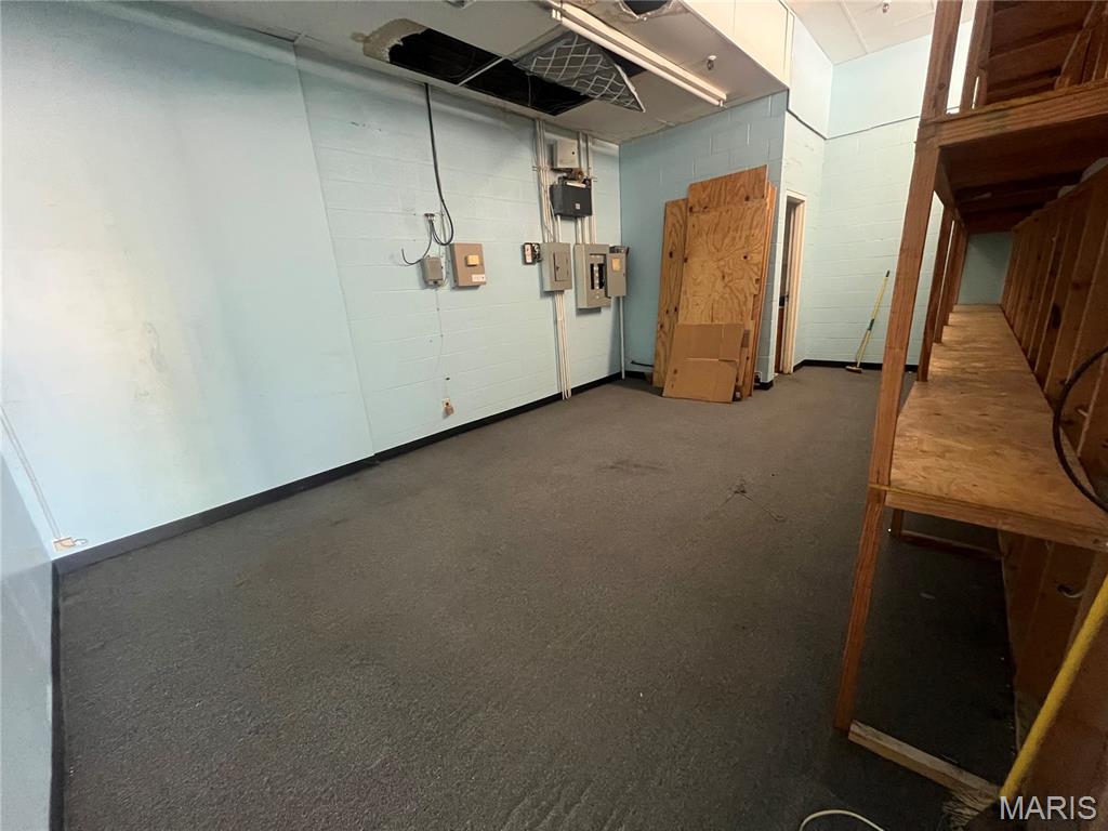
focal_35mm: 13
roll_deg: +4.9
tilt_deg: -17.2
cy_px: 416
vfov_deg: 89.9
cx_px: 554
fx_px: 416
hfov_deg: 106.2
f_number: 1.8
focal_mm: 1.57
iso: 800
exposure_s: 1/40
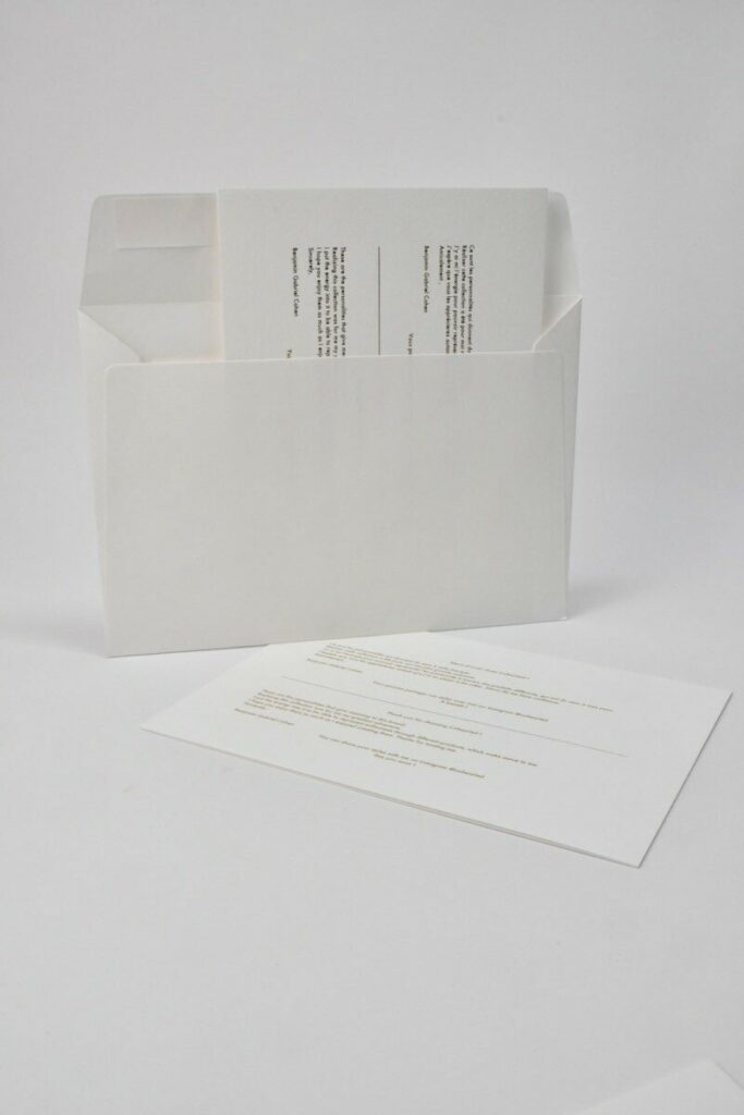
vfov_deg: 51.9
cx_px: 372
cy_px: 558
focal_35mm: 37
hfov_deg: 36.0
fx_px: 1147
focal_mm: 25
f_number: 18
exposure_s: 1/160
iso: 2500
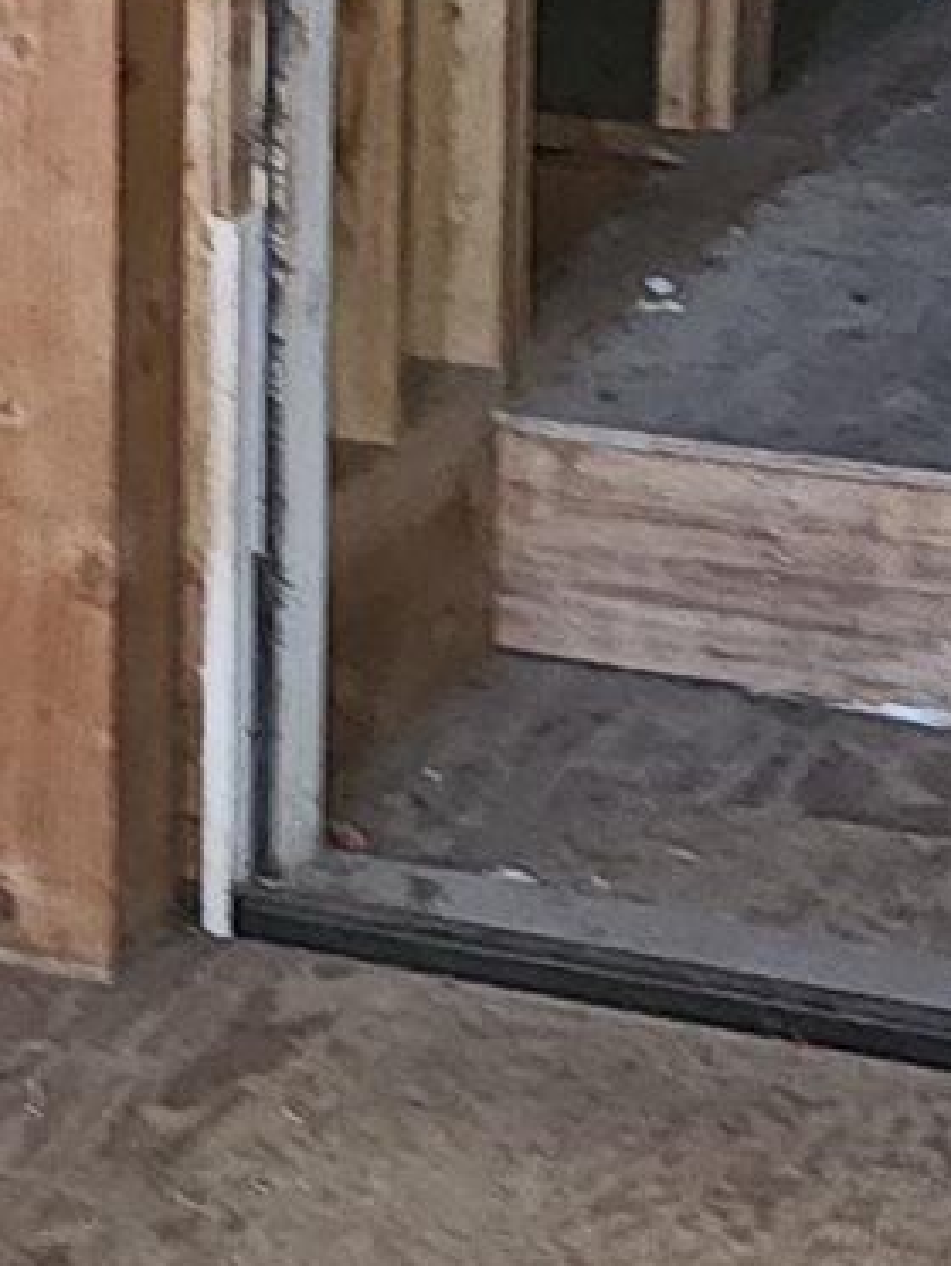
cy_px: 115
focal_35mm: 142
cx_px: -550
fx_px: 5199
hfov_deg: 10.1
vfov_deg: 13.8
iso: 320
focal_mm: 6.3
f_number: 1.7
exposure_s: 1/9.99
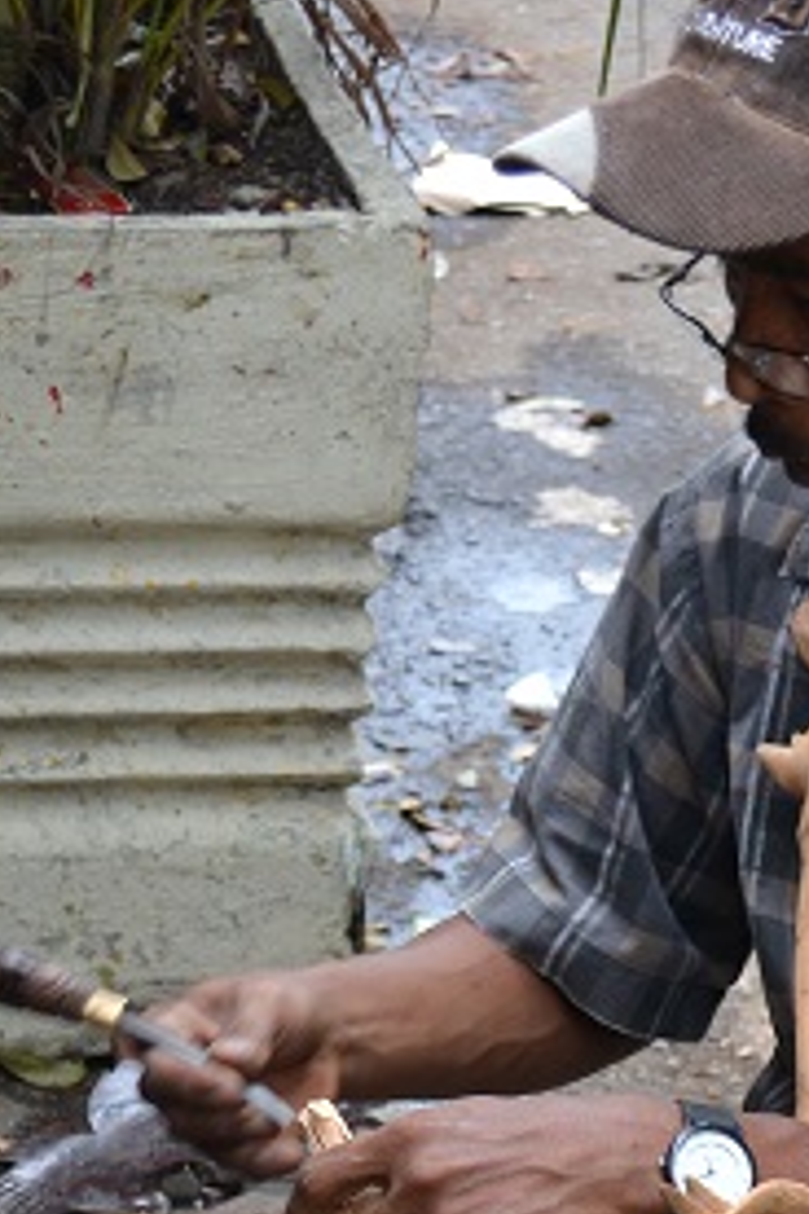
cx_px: 558
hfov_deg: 9.1
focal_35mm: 150
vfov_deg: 13.4
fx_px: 5056
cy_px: 1372
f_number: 4.8
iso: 400
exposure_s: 1/20
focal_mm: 32
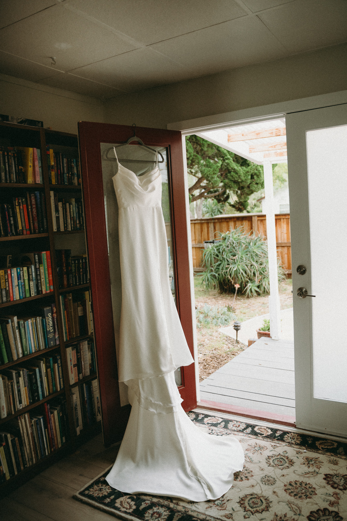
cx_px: 174
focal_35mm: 28
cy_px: 260
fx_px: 405
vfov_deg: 65.5
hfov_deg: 46.4
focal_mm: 28
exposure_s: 1/640
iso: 320
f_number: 2.8
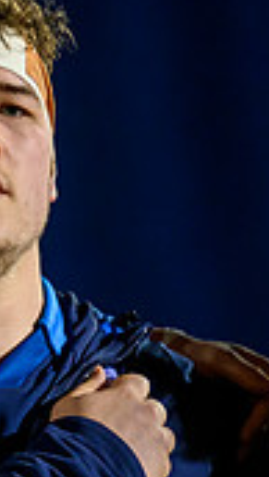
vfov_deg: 1.1
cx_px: -510
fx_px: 25058
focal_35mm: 1980
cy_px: 143
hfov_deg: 0.6
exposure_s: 1/400
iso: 4000
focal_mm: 560
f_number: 4
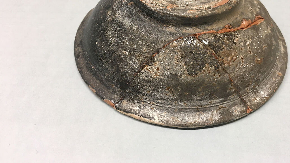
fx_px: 284
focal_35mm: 37
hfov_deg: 53.8
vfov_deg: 31.4
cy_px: 41
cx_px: 169
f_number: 2.2
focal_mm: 4.15
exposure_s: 1/33
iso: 50
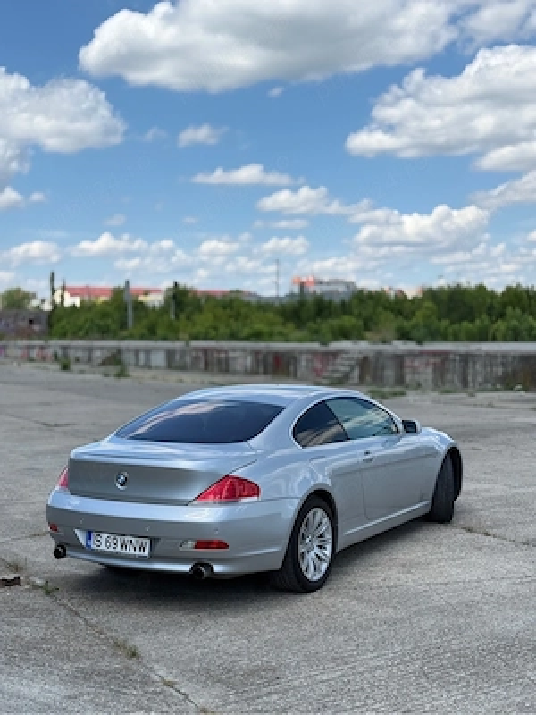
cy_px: 358
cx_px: 268
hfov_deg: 30.3
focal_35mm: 48
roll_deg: +0.9
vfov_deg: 39.7
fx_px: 991
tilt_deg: -1.8
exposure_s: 1/3226
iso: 100
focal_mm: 6.76
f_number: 1.78
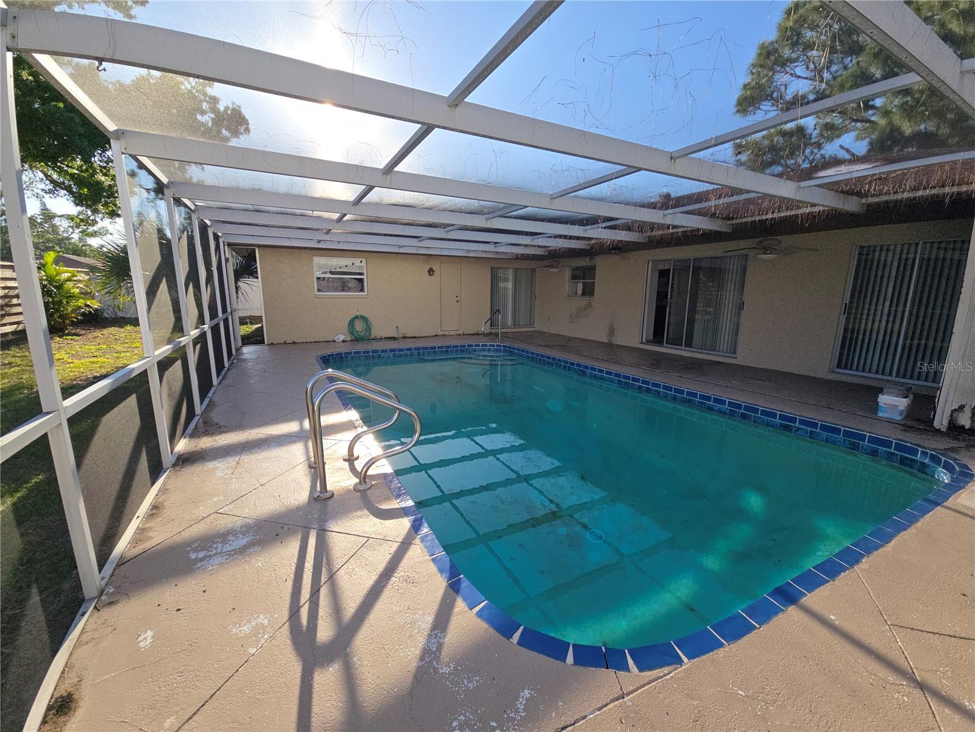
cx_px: 488
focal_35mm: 13
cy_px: 366
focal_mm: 2.2
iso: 50
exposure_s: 1/1148
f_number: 2.2
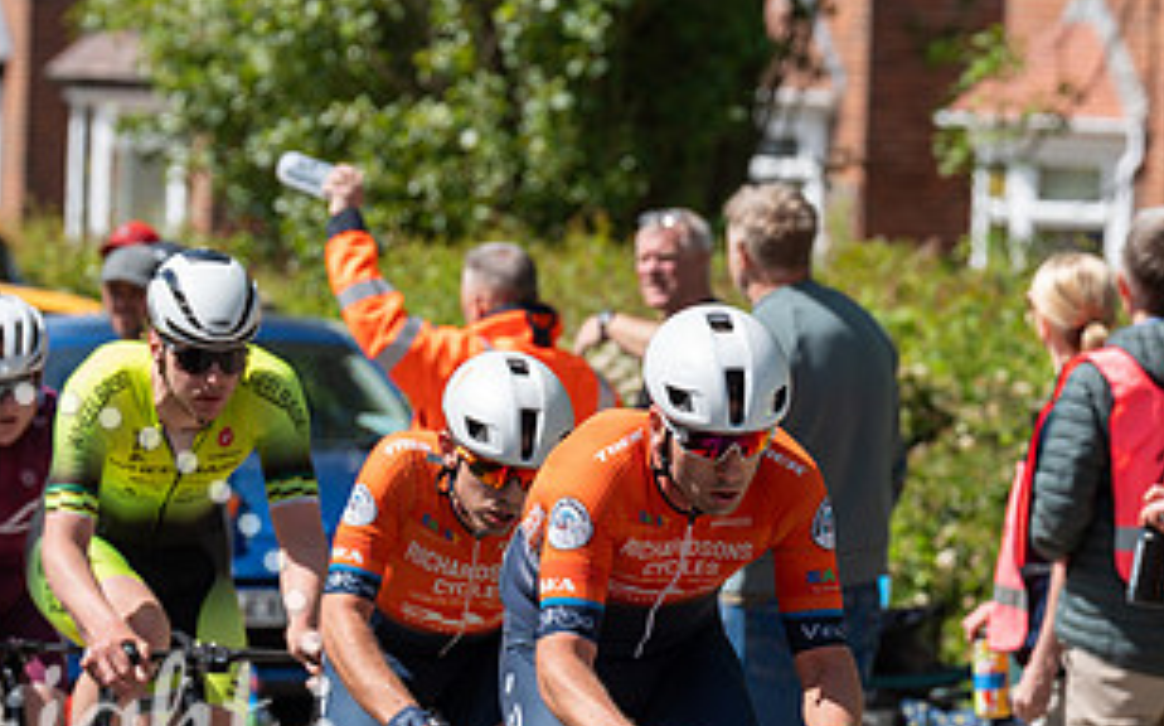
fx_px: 10714
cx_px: 567
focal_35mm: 338
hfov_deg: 6.2
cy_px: 543
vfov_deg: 3.9
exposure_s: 1/1000
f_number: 5.6
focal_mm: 176
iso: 320
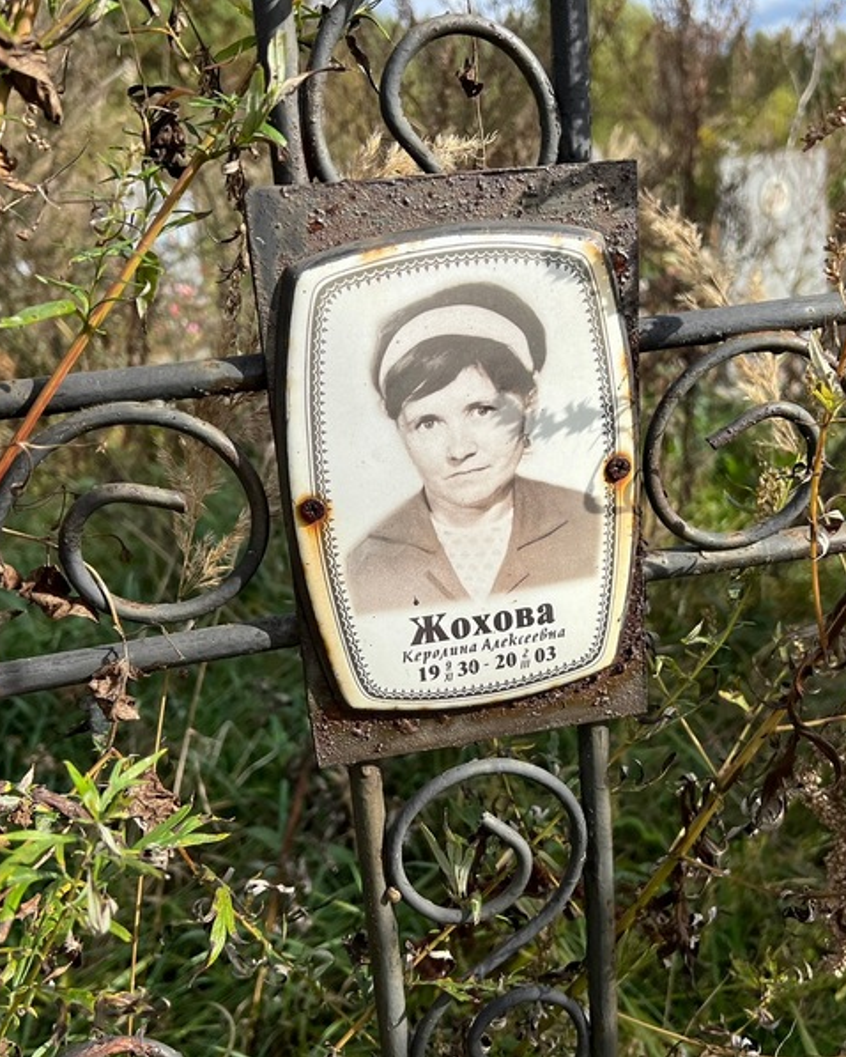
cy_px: 529
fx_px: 1064
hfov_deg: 43.3
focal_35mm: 34
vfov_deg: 52.8
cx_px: 462
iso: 50
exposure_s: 1/4831
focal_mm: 5.7
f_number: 1.5
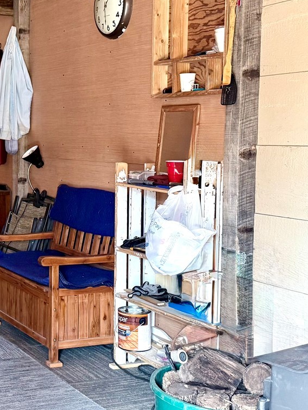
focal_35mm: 61
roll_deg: +1.0
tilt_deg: -2.7
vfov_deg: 31.6
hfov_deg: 23.0
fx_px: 723
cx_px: -9
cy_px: 176
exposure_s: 1/60
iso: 400
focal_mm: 6.76
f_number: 1.78
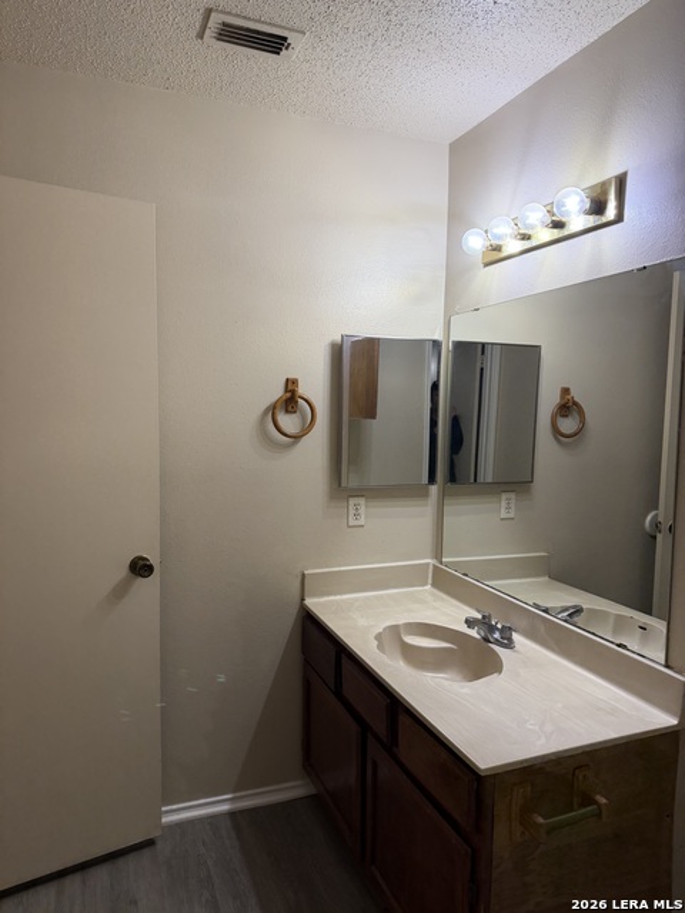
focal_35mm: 24
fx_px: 633
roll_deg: -1.4
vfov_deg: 71.6
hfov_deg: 56.8
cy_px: 456
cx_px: 342
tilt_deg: +0.7
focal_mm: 6.76
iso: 160
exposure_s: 1/120
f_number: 1.78
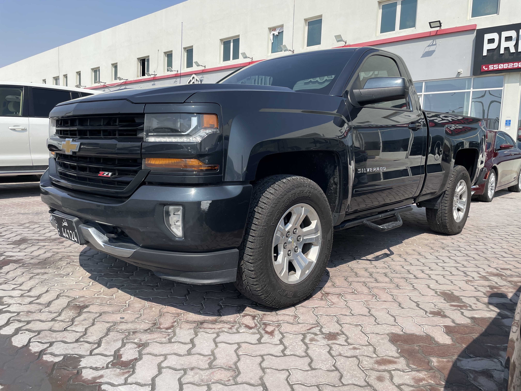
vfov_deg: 53.1
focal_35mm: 26
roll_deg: -1.8
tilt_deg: -5.9
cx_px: 260
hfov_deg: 67.3
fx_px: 391
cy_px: 196
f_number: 1.6
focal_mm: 4.2
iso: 32
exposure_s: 1/3731
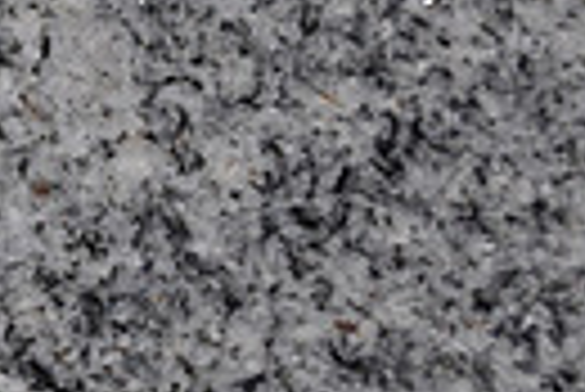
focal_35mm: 1168
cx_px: -608
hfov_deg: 1.8
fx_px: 19005
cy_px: -237
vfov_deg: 1.2
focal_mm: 175
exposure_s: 1/640
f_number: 6
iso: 200
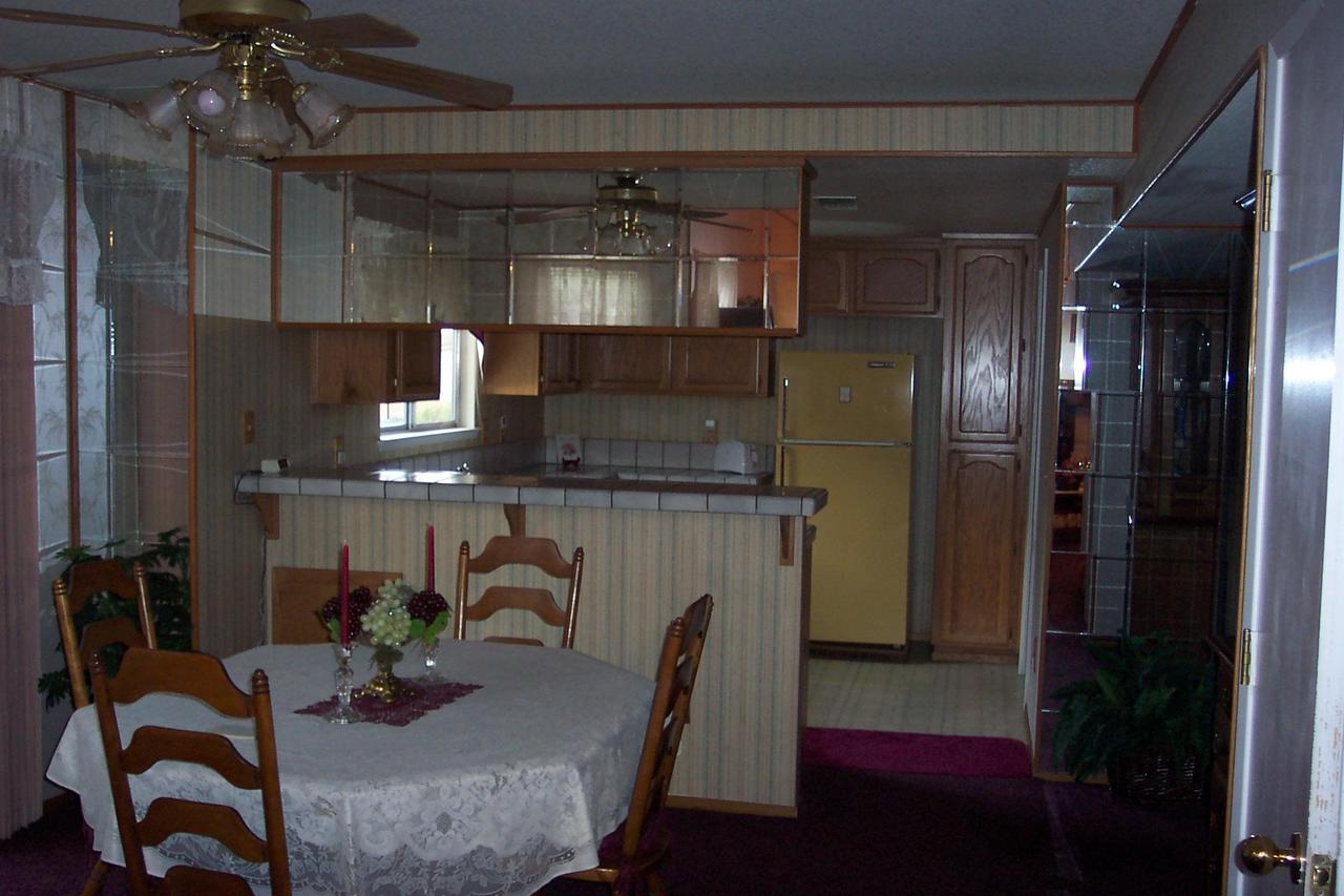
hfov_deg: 50.7
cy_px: 448
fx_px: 1418
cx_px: 672
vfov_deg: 35.0
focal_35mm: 38
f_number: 2.8
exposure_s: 1/30
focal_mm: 8
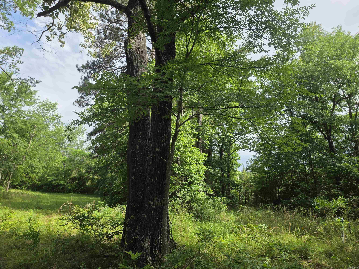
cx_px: 180
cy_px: 134
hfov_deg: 73.9
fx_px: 239
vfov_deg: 58.9
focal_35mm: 23
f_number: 1.7
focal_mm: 6.3
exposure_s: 1/2497
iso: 80
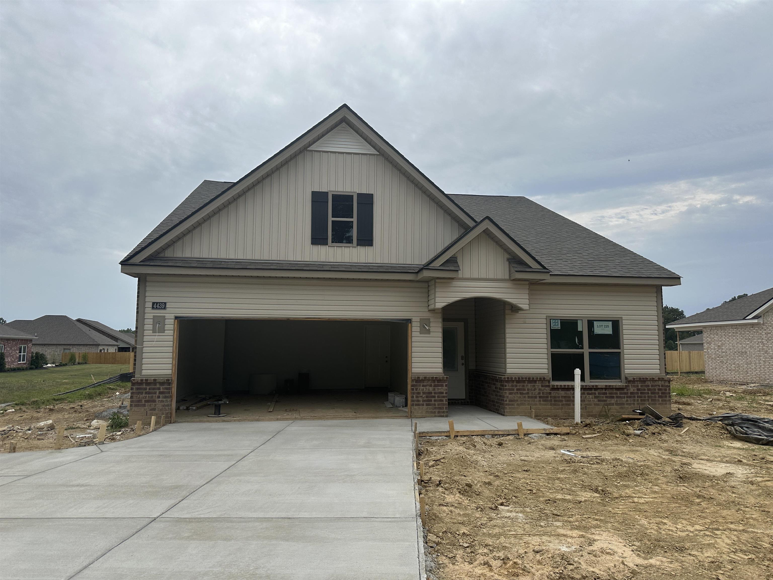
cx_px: 386
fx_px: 536
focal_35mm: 24
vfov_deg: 56.8
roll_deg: -0.8
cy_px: 290
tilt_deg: +5.6
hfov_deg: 71.6
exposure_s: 1/9709
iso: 80
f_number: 1.78
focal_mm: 6.86
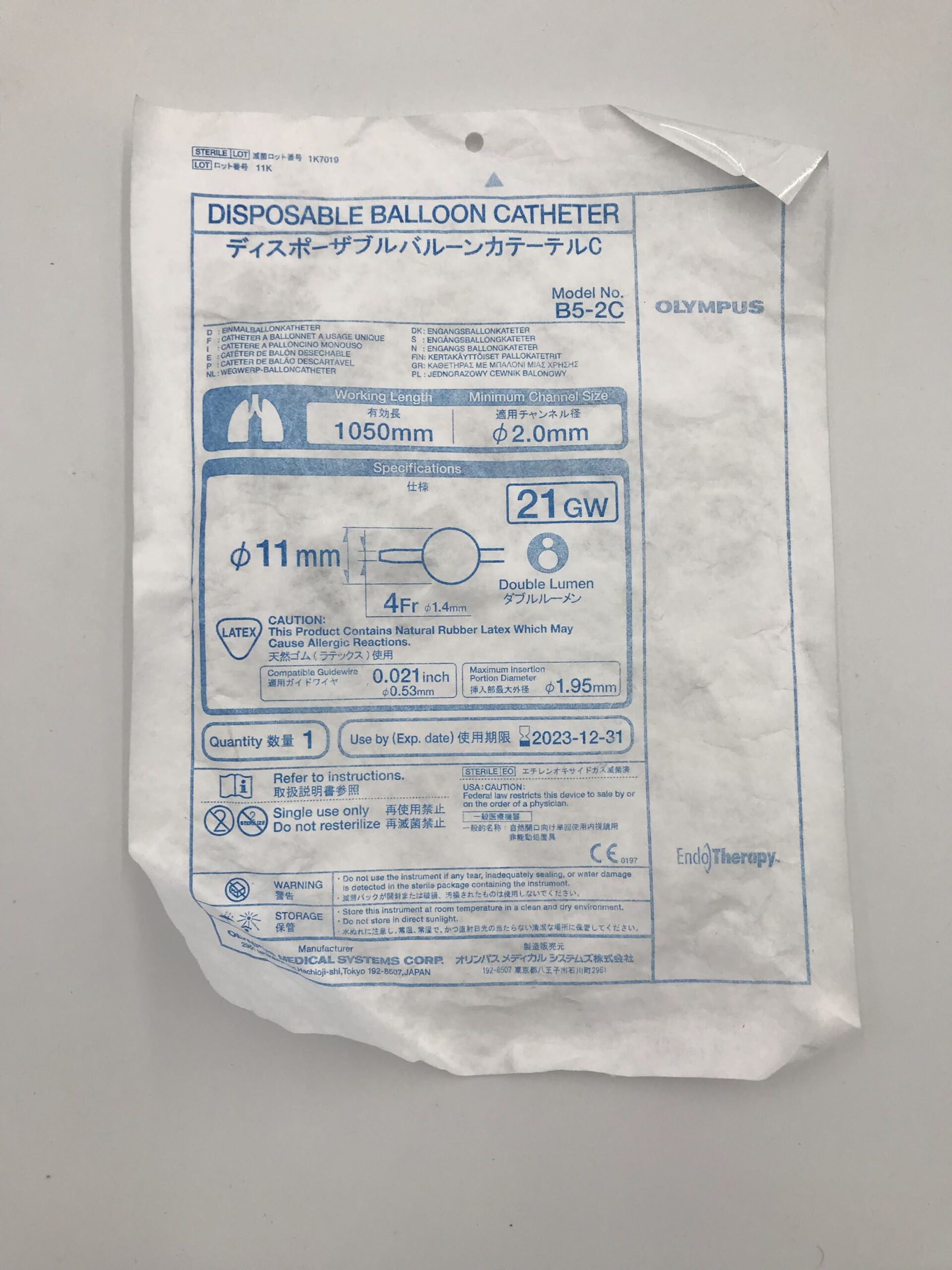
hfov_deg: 49.7
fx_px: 1027
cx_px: 476
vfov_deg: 63.4
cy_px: 635
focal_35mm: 28
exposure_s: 1/411
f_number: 1.8
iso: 20
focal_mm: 3.99
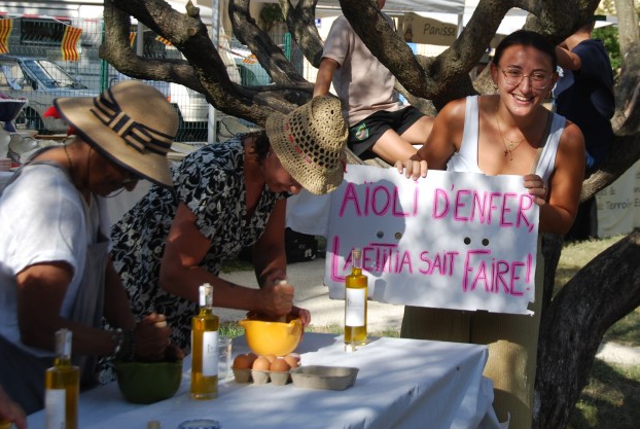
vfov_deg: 14.4
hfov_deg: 21.4
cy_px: 131
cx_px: 421
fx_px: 1692
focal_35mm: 95
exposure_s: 1/200
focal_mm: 44
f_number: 7.1
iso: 100
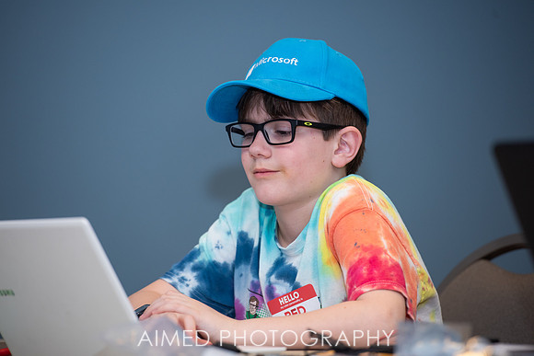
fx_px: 2967
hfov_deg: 10.3
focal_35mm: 200
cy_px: 178
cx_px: 267
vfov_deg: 6.9
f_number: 4
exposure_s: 1/250
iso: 400
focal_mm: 200
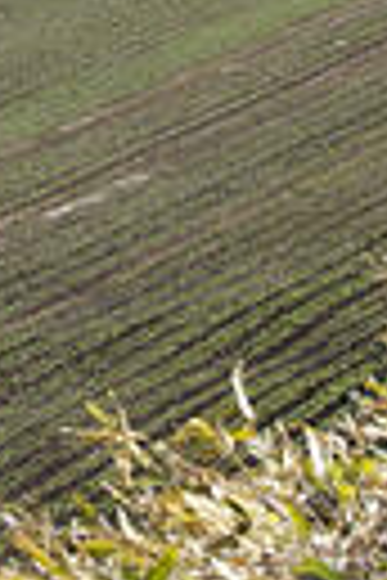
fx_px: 8965
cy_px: -755
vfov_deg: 3.7
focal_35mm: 556
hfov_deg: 2.5
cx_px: -284
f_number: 13
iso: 100
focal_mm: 120
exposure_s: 1/125
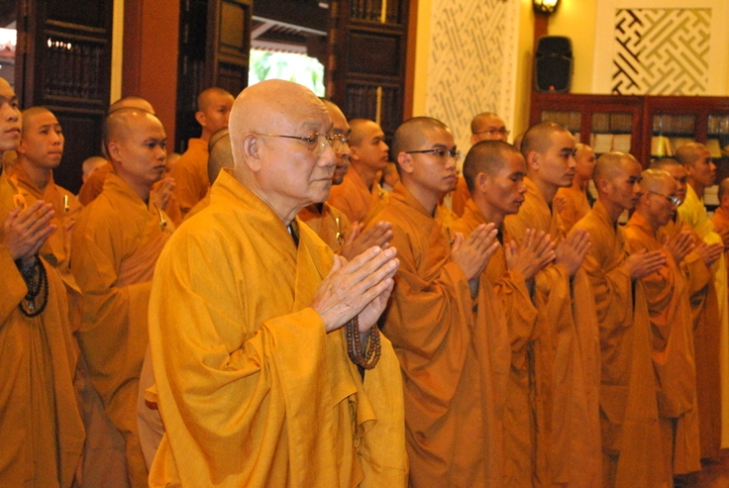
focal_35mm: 69
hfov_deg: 29.2
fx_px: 1399
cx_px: 364
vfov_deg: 19.8
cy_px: 244
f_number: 5.6
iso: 1600
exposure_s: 1/30
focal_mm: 46
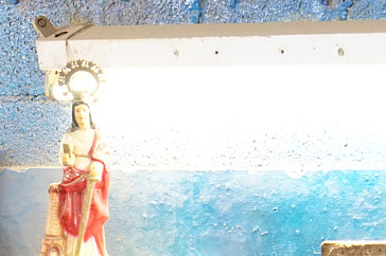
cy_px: 500
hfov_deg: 6.2
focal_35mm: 330
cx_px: 16
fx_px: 3535
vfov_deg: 4.1
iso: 10000
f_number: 4
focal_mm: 50
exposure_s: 1/250
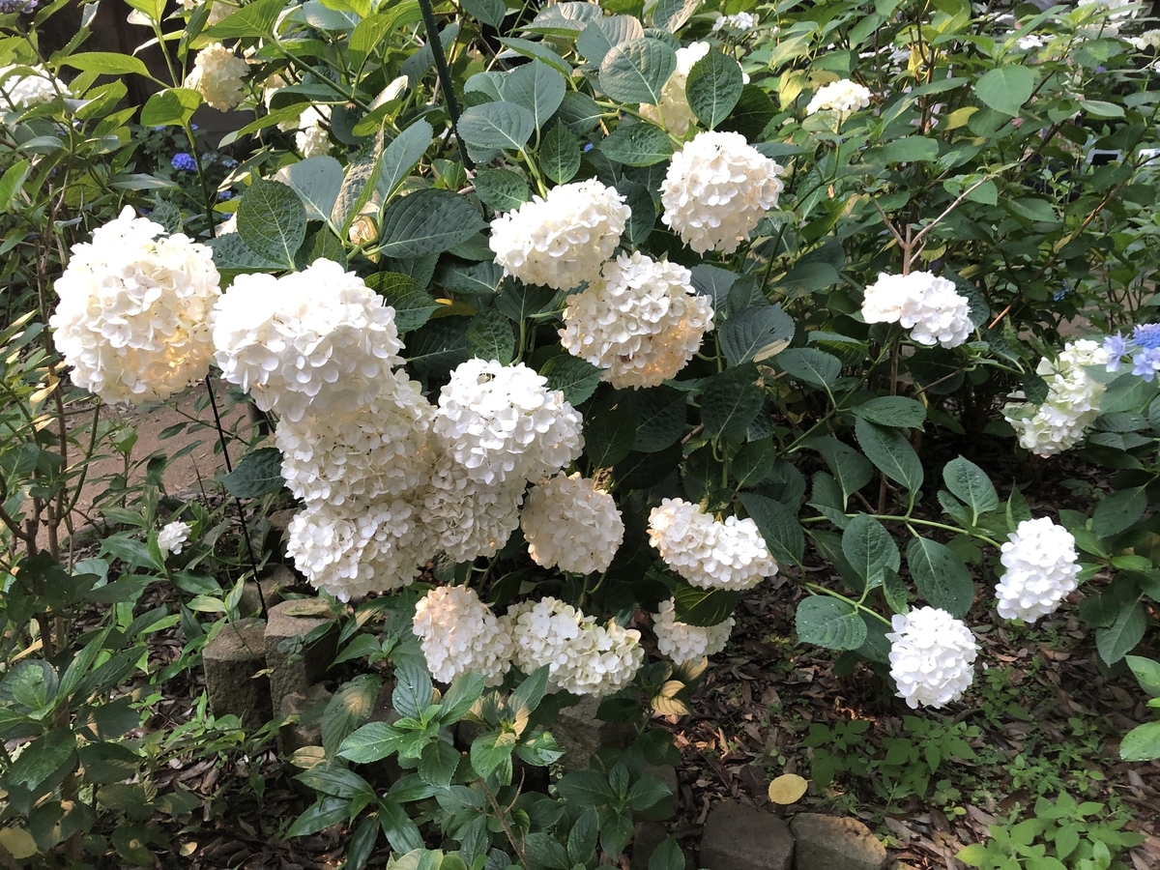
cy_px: 435
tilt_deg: -23.2
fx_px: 938
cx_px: 580
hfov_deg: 63.4
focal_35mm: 28
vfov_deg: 49.7
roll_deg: +2.0
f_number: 1.8
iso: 40
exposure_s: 1/33
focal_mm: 3.99
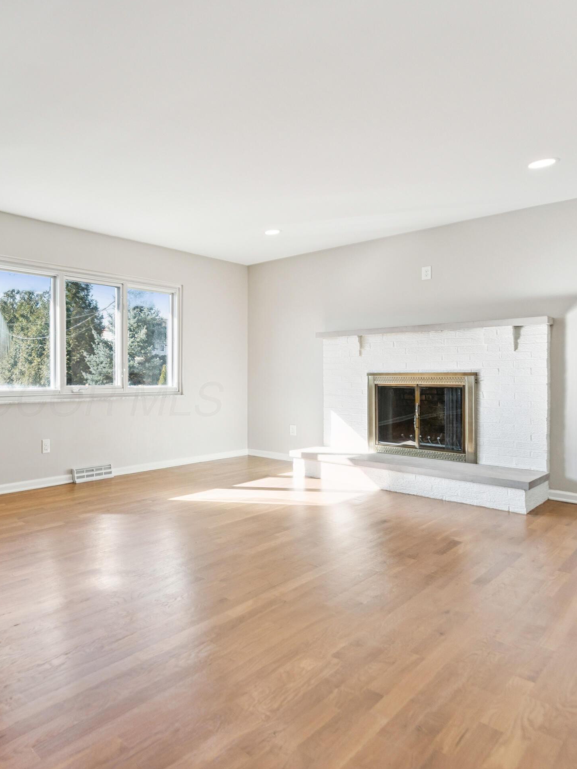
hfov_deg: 57.9
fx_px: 467
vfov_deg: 79.0
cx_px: 103
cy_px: 398
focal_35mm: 21
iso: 800
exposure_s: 1/80
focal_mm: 14
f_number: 5
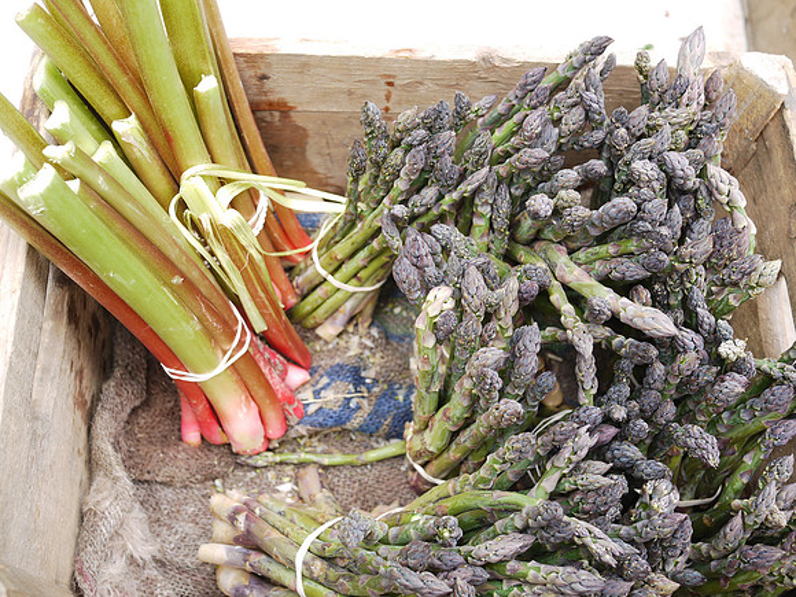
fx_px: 920
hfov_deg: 46.8
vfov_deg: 36.0
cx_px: 398
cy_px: 298
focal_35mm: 40
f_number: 3.2
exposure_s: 1/80
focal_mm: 20
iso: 100
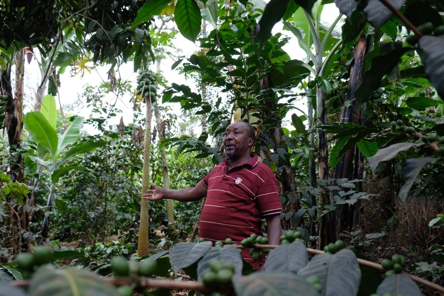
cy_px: 148
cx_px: 222
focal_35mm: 31
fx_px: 382
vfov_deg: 42.3
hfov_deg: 60.3
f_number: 5.6
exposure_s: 1/50
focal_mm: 20.5
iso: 800
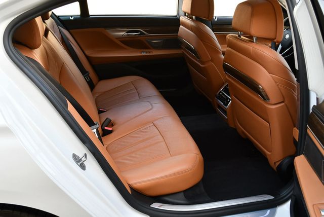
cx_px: 162
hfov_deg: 53.1
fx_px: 324
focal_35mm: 36
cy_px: 108
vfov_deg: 36.9
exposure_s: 1/250
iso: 400
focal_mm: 18
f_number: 4.5
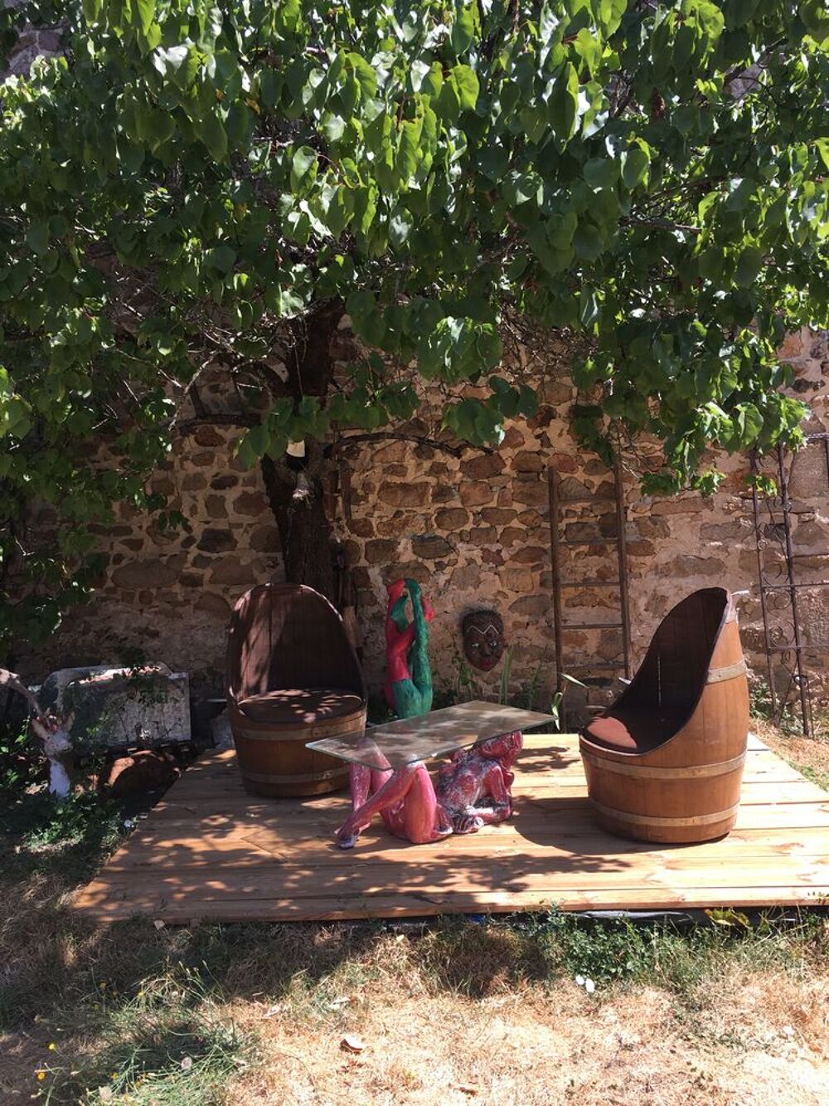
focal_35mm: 29
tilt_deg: -3.0
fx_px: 926
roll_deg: +2.3
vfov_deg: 61.7
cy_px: 553
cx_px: 414
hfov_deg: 48.2
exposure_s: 1/469
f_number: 2.2
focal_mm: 4.15
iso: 25
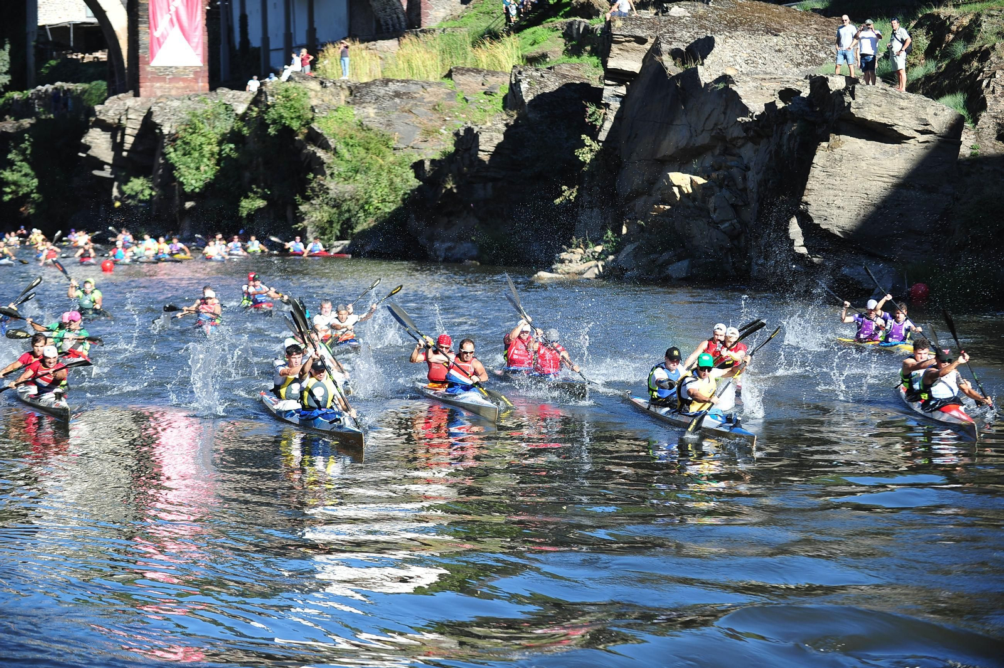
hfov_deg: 19.5
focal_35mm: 105
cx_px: 502
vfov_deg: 13.0
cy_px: 334
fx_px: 2927
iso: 160
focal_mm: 105
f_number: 4
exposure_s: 1/800
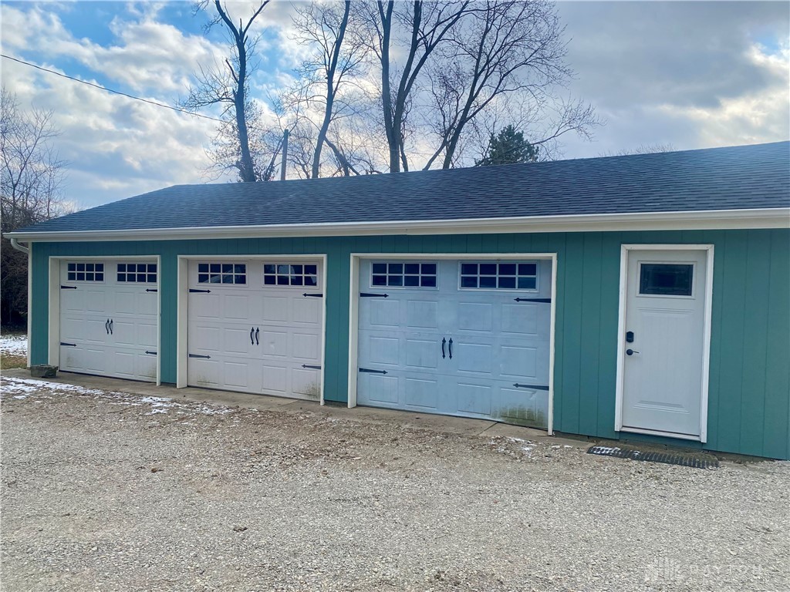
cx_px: 395
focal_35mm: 26
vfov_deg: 53.1
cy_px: 296
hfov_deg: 67.3
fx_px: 593
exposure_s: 1/2066
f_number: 1.8
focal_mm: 4.25
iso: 32
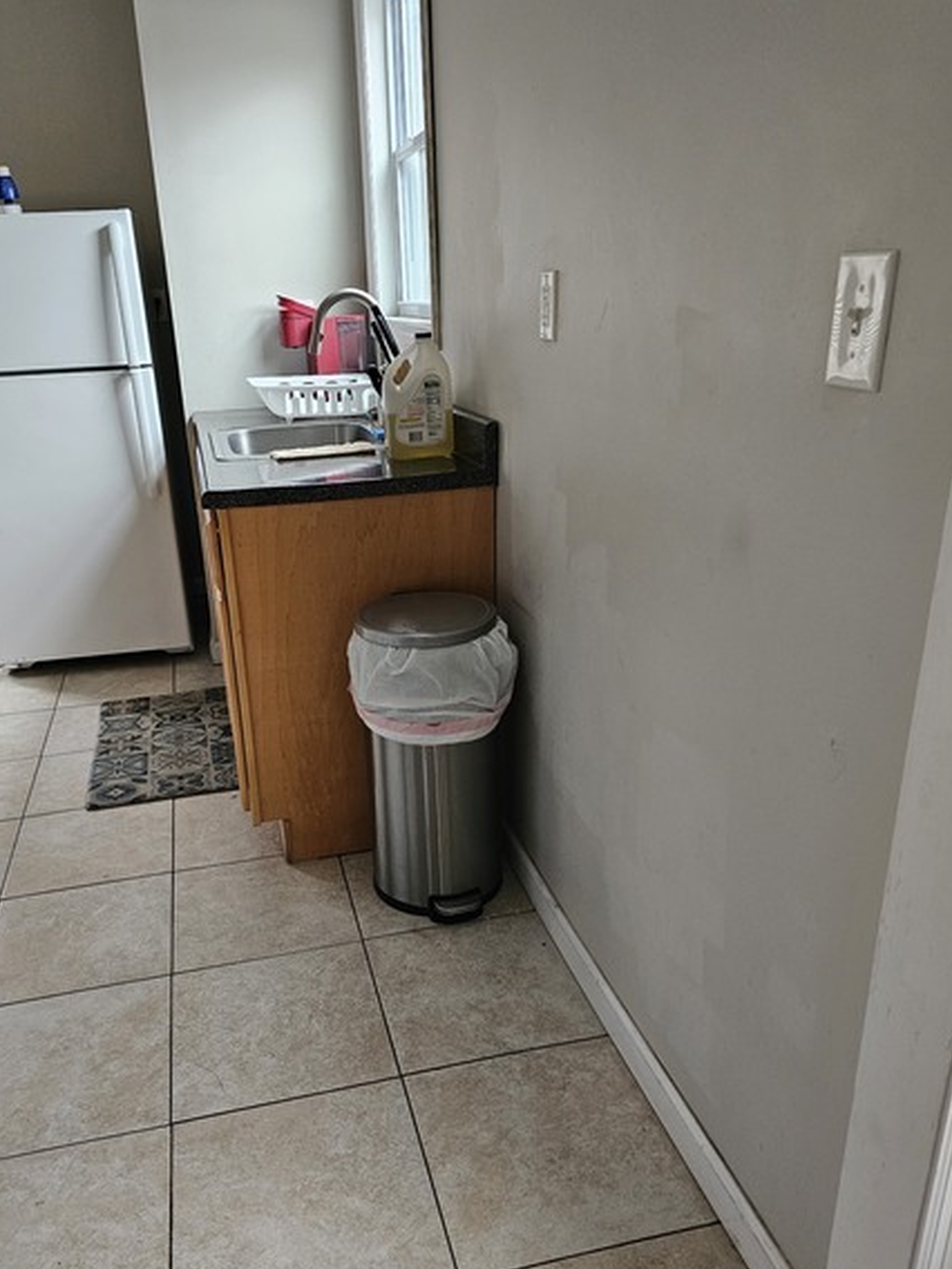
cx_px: 407
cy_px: 685
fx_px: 990
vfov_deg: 65.2
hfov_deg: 51.2
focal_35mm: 27
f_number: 1.7
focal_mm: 6.3
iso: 800
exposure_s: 1/120
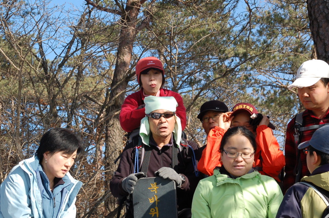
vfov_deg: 14.9
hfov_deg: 22.3
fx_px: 836
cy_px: 120
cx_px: 157
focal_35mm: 92
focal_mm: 45
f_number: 8
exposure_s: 1/250
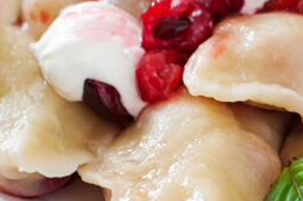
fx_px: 1687
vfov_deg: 6.8
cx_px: 344
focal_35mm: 201
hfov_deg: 10.1
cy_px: 36
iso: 100
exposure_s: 1/160
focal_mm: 50
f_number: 4.5
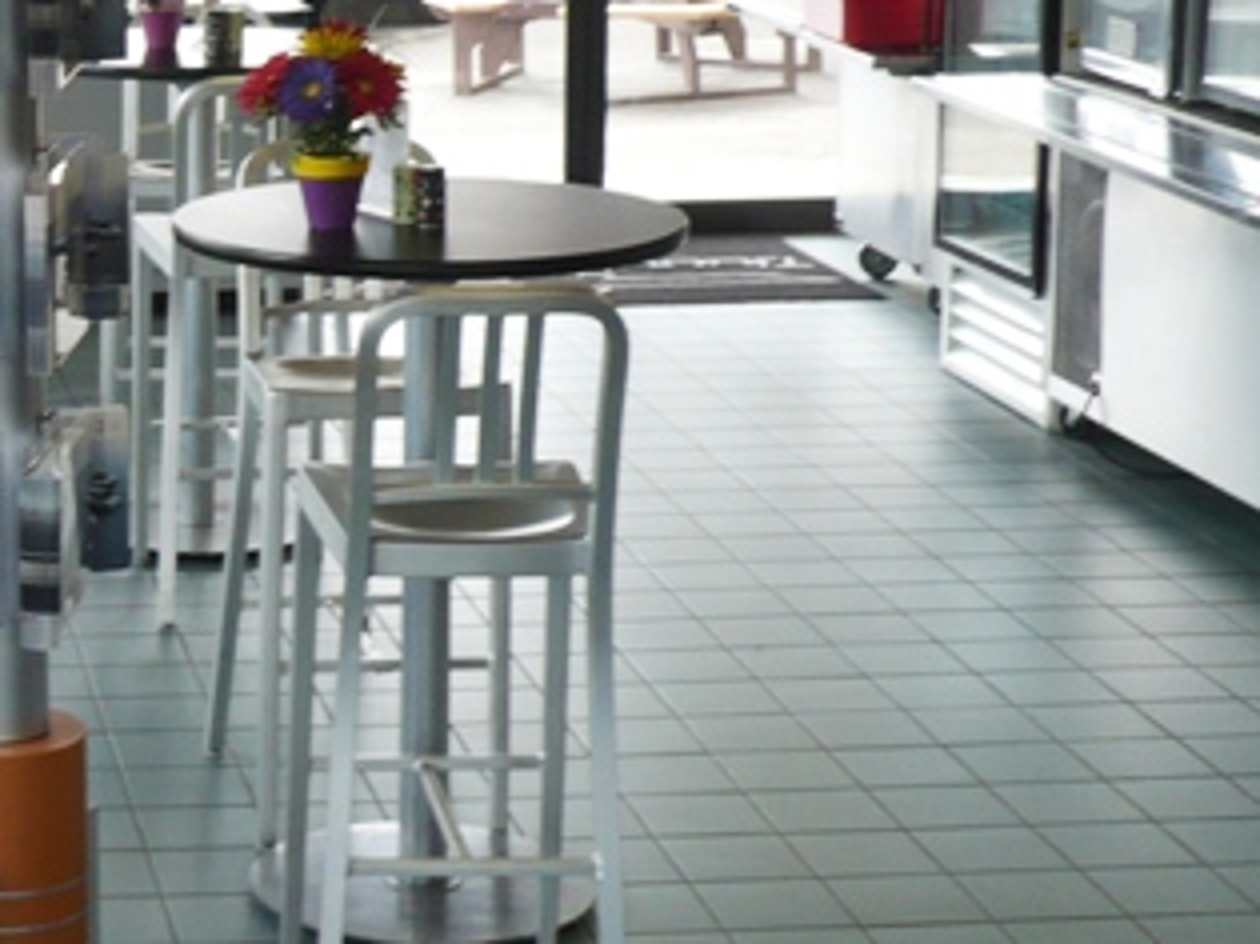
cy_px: 332
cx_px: -336
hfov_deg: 20.3
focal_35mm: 89
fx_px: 3238
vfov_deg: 16.6
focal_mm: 5.8
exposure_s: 1/60
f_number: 2.8
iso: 100
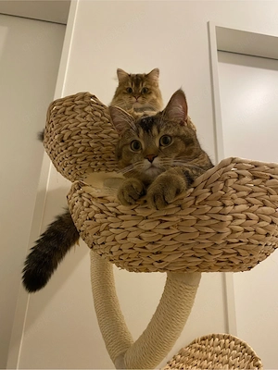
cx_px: 139
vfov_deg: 67.3
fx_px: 278
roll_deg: -2.7
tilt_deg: +22.3
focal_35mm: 26
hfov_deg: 53.1
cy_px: 185
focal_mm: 4.25
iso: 200
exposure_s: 1/50
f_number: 1.8
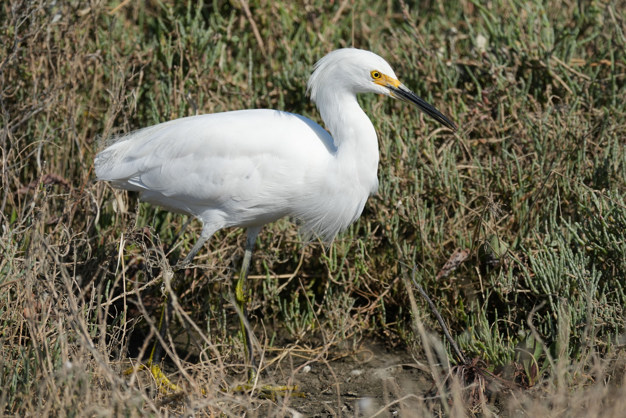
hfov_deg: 2.5
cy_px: 209
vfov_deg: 1.6
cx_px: 313
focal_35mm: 840
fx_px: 14606
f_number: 6.3
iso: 320
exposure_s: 1/1600
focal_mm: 560
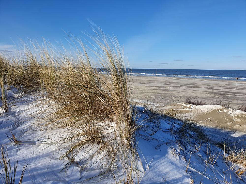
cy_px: 92
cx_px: 123
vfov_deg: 53.1
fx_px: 185
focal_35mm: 26
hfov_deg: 67.3
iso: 50
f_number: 2.4
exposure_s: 1/2120
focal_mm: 4.32
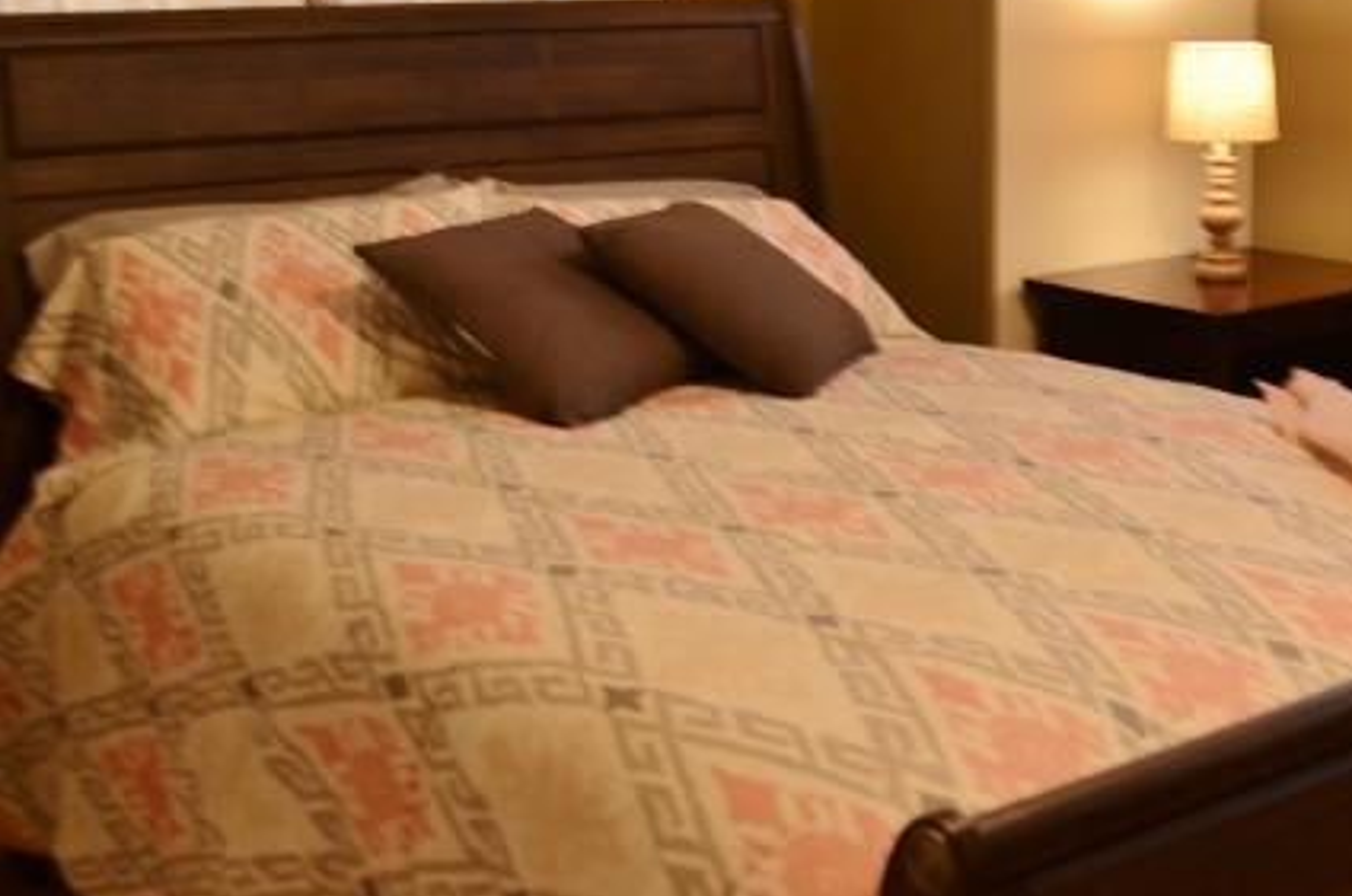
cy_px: 287
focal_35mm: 51
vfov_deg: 26.2
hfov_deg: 38.2
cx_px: 966
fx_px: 1912
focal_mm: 18
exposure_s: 1/8
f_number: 3.5
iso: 100
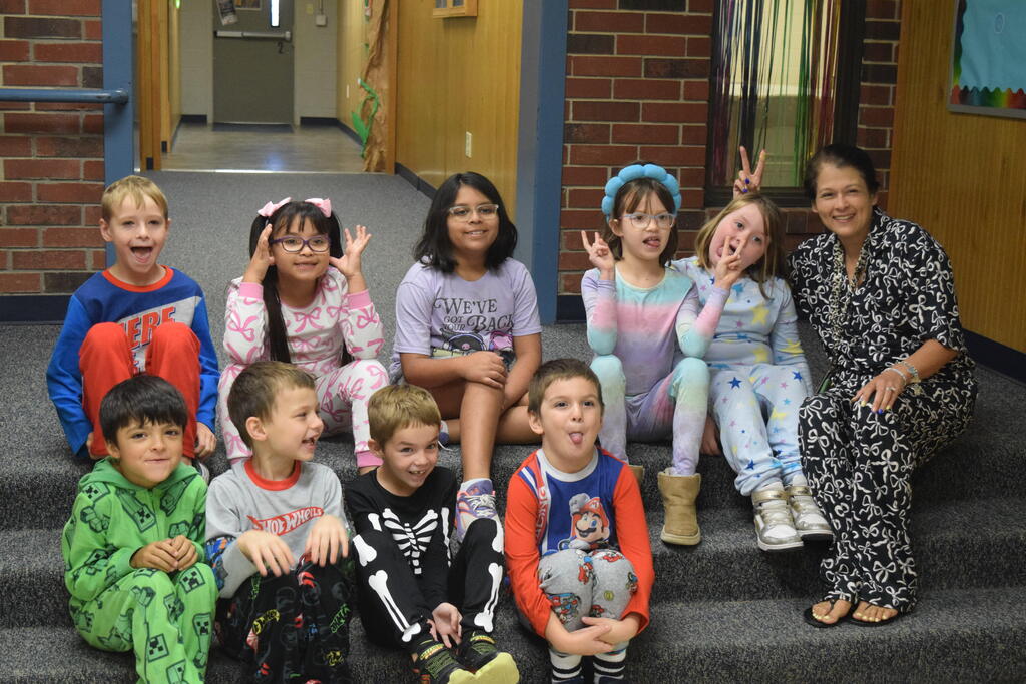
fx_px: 1539
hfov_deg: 36.9
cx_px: 513
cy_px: 342
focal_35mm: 54
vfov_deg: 25.1
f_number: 5.6
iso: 3200
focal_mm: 36
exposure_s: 1/125
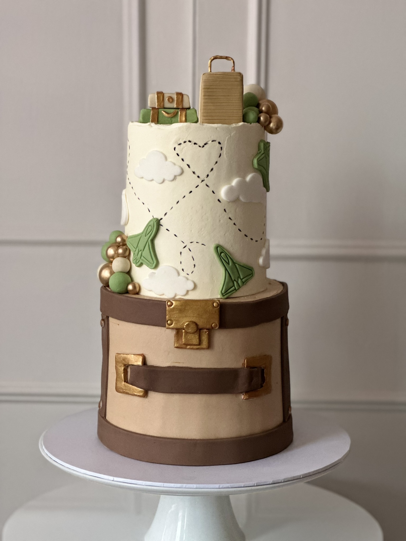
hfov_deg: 19.1
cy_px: 270
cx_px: 203
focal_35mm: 77
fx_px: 1204
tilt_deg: -6.3
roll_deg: -1.0
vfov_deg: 25.3
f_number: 2.8
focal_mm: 9
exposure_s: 1/40
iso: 320
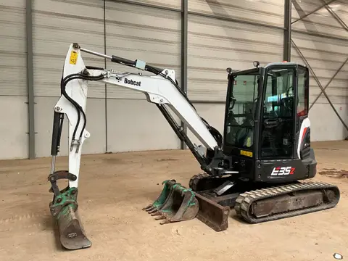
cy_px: 130
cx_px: 174
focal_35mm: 29
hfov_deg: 61.7
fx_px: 292
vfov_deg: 48.2
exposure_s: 1/76
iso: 64
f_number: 1.8
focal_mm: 3
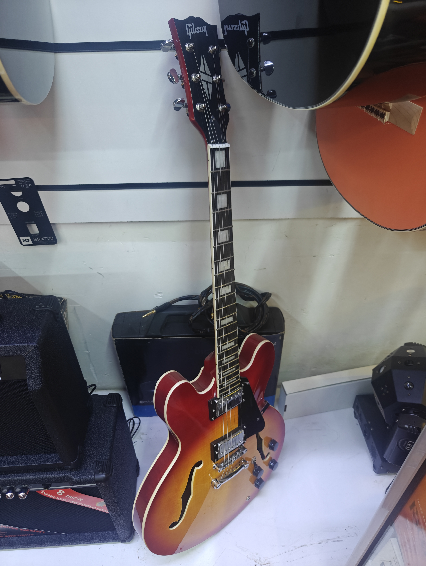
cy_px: 283
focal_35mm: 24
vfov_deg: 71.5
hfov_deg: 56.9
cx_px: 213
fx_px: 393
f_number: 1.7
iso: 800
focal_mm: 6.06
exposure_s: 1/100
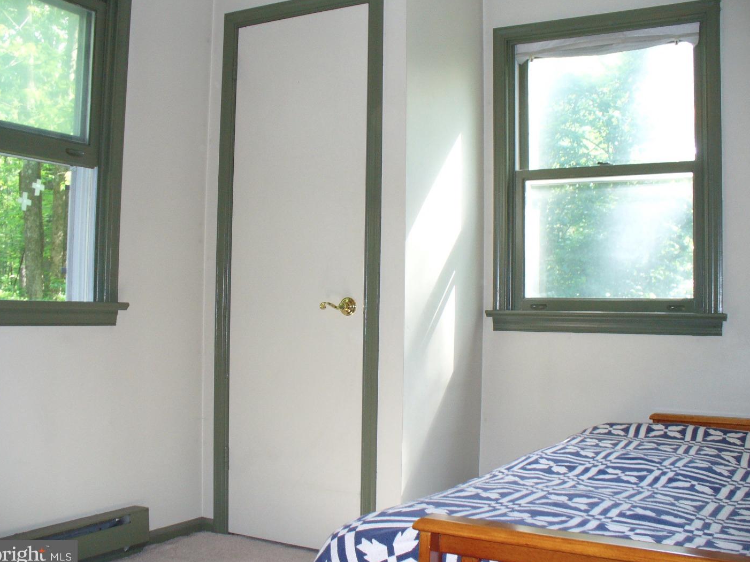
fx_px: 823
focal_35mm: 38
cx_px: 369
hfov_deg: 49.0
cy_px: 283
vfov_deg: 37.7
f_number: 2.8
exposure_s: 1/30
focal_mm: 6.1
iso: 125
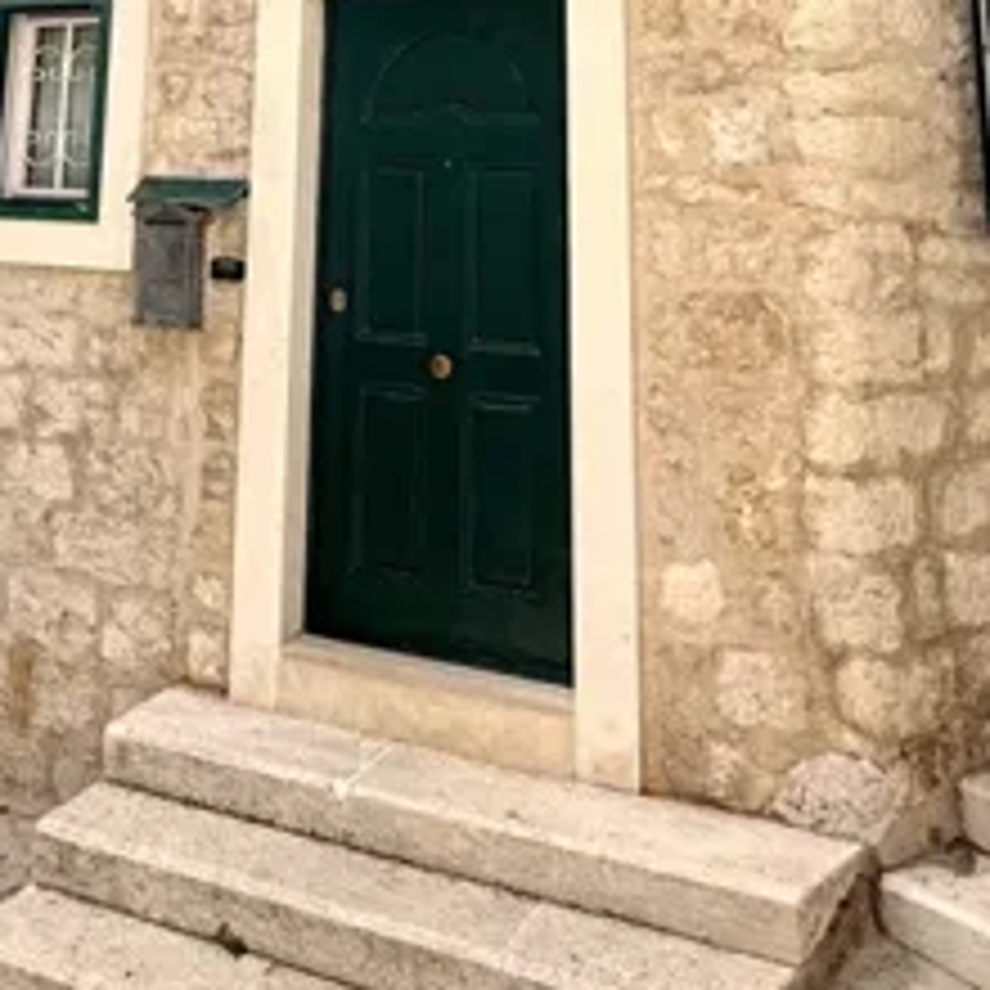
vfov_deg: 32.1
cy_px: -153
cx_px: 306
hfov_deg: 37.0
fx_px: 1456
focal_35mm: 45
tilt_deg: +14.8
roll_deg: -2.5
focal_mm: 2.22
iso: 50
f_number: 2.2
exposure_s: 1/942
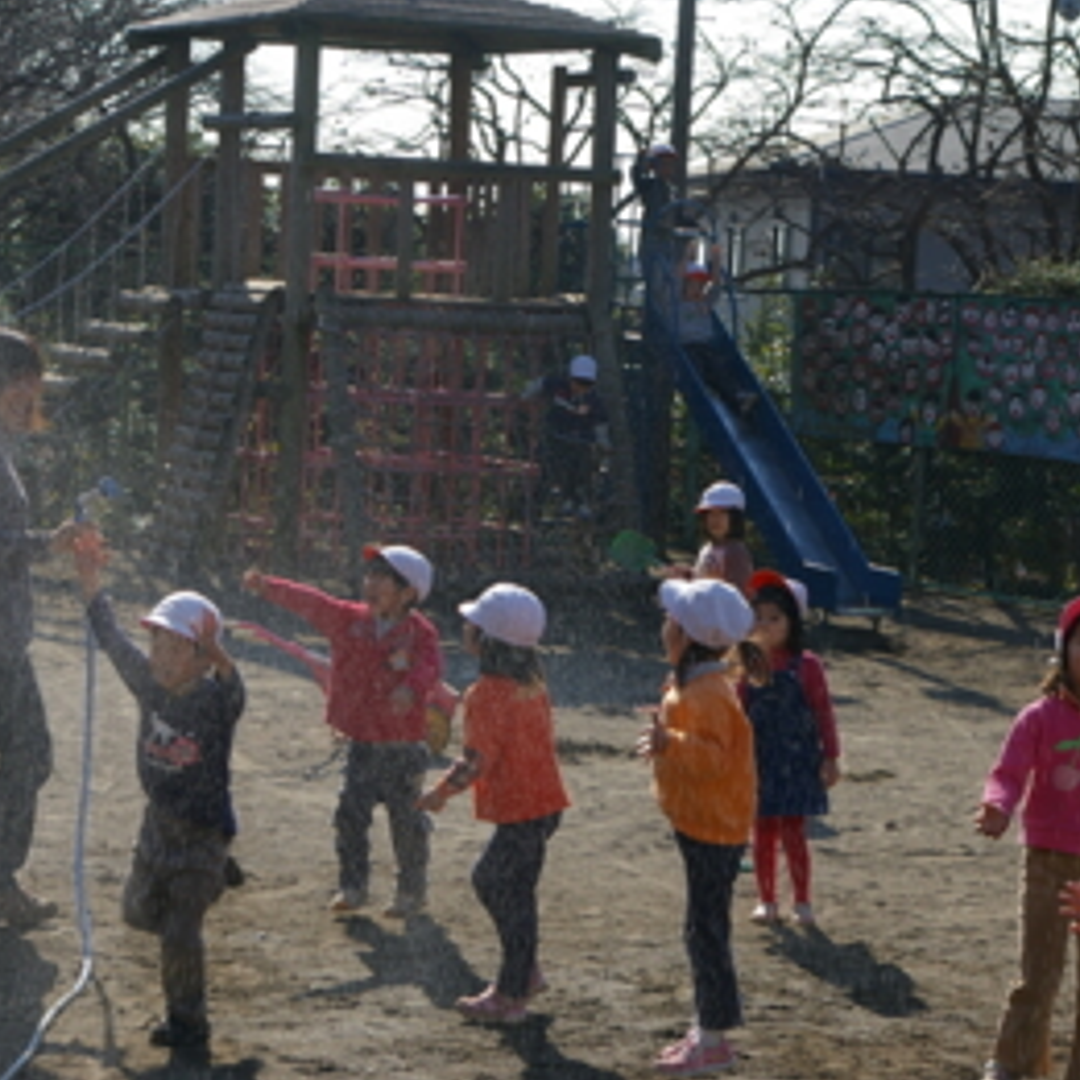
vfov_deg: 16.2
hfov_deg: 16.2
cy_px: 536
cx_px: 596
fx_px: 3800
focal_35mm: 108
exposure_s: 1/250
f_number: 9.5
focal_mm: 55
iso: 200
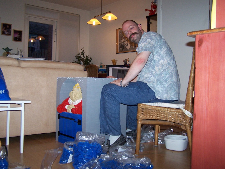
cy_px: 84
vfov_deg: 37.7
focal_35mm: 38
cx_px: 112
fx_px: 247
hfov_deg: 49.0
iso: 140
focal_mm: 6.3
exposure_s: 1/60
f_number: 2.8
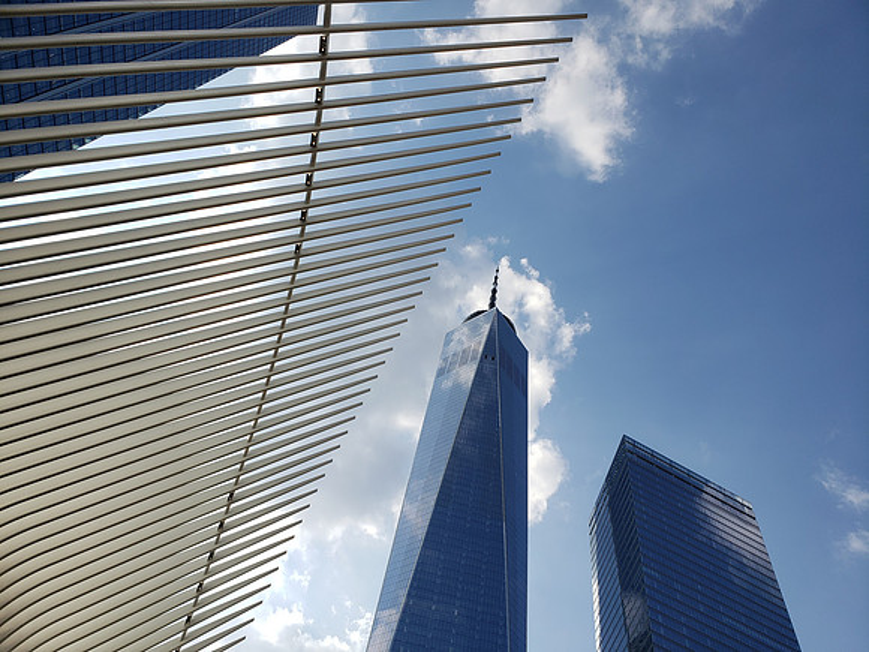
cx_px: 434
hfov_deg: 67.3
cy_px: 326
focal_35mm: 26
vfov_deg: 53.1
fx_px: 653
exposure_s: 1/2128
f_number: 2.4
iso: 50
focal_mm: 4.3
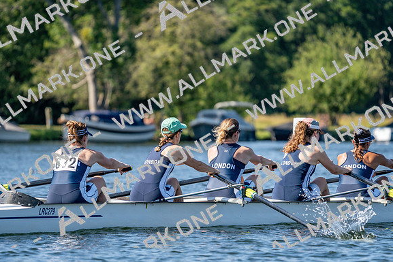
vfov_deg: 3.9
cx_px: 196
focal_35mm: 352
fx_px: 3843
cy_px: 131
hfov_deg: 5.9
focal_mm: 350
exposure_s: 1/1600
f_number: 6.3
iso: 400
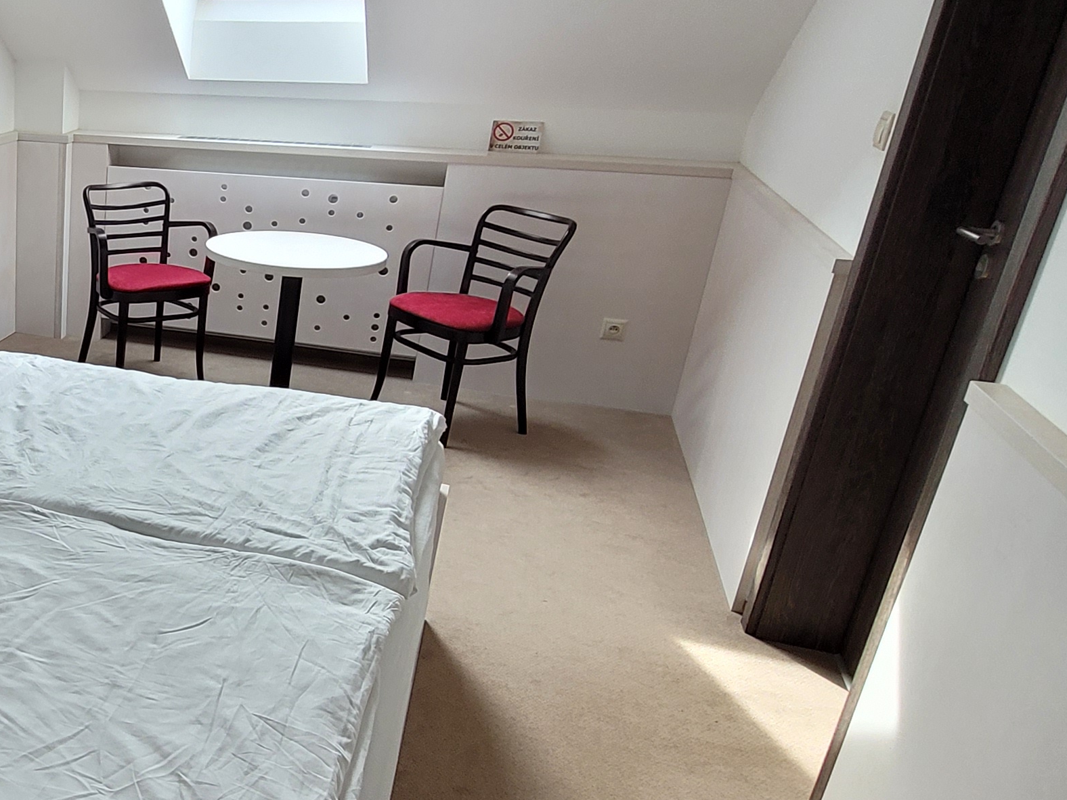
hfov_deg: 45.6
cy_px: 405
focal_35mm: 33
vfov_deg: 42.9
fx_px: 1017
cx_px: -25
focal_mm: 1.74
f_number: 2.2
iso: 80
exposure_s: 1/50
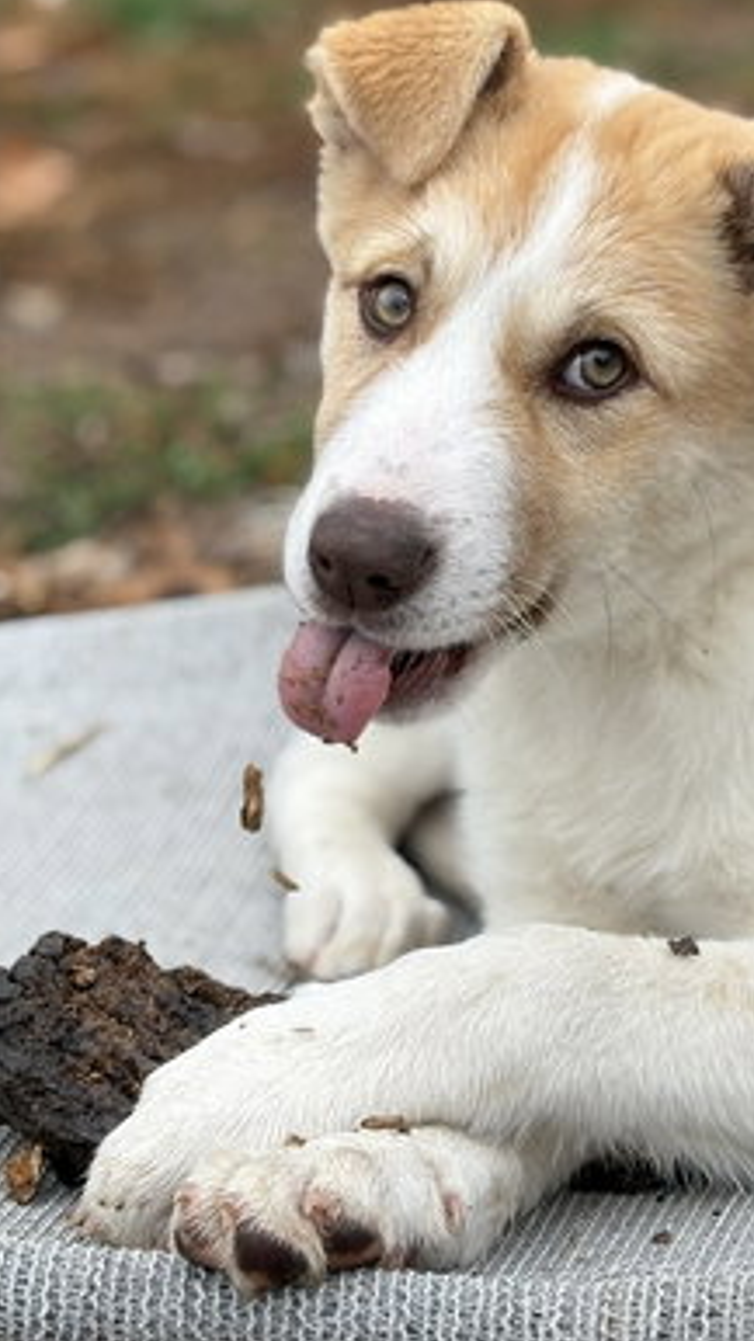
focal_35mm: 98
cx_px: 413
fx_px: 3485
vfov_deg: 21.7
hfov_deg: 12.3
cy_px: 446
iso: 40
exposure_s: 1/557
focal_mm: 5.96
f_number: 1.6
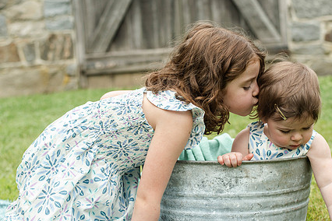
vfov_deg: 19.4
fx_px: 646
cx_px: 205
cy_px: 142
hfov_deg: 28.8
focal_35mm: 70
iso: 640
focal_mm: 50
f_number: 3.5
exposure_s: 1/2000
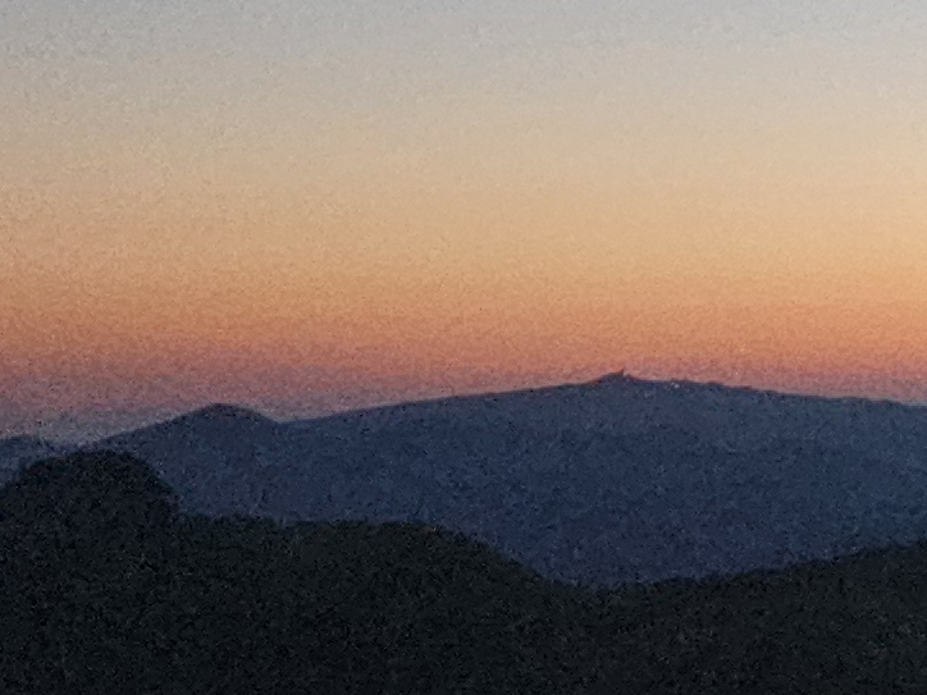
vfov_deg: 11.6
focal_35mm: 127
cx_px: 2180
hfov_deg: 12.4
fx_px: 3401
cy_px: 45
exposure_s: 1/60
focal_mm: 6.3
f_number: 1.7
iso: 640
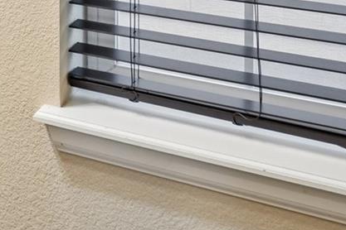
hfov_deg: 26.3
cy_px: -182
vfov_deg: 16.5
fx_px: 663
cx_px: -60
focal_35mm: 69
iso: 400
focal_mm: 12
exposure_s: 1/30
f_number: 8
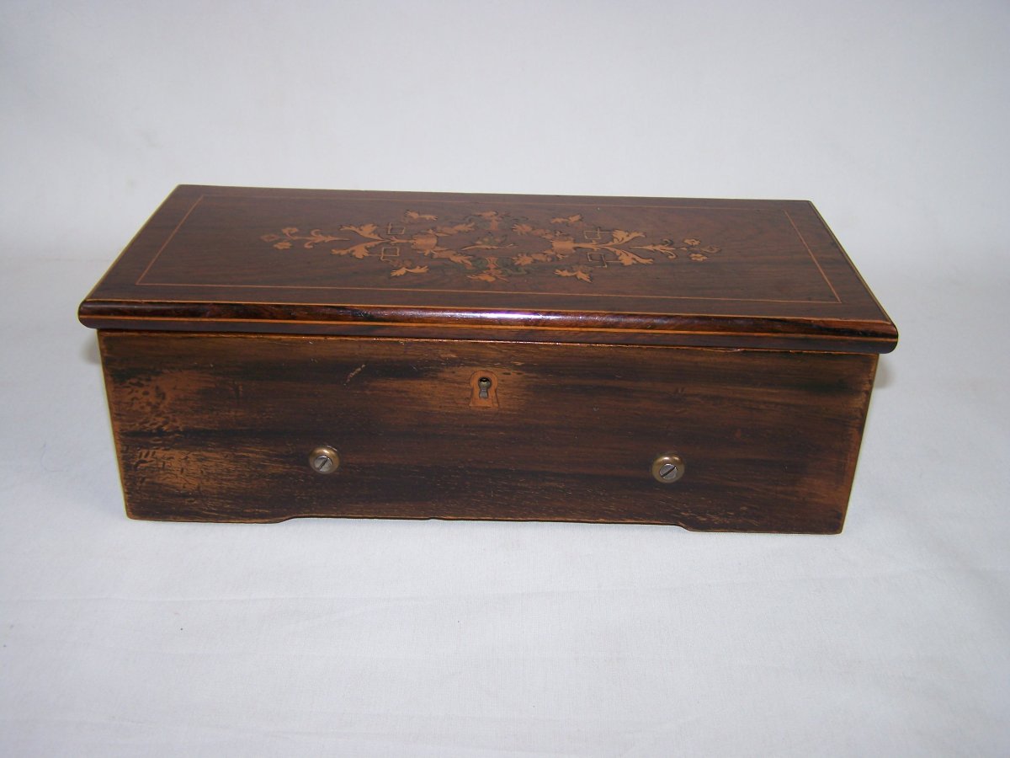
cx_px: 505
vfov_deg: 37.7
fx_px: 1109
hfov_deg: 49.0
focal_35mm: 38
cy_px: 379
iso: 64
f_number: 2.8
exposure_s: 1/200
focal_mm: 6.3
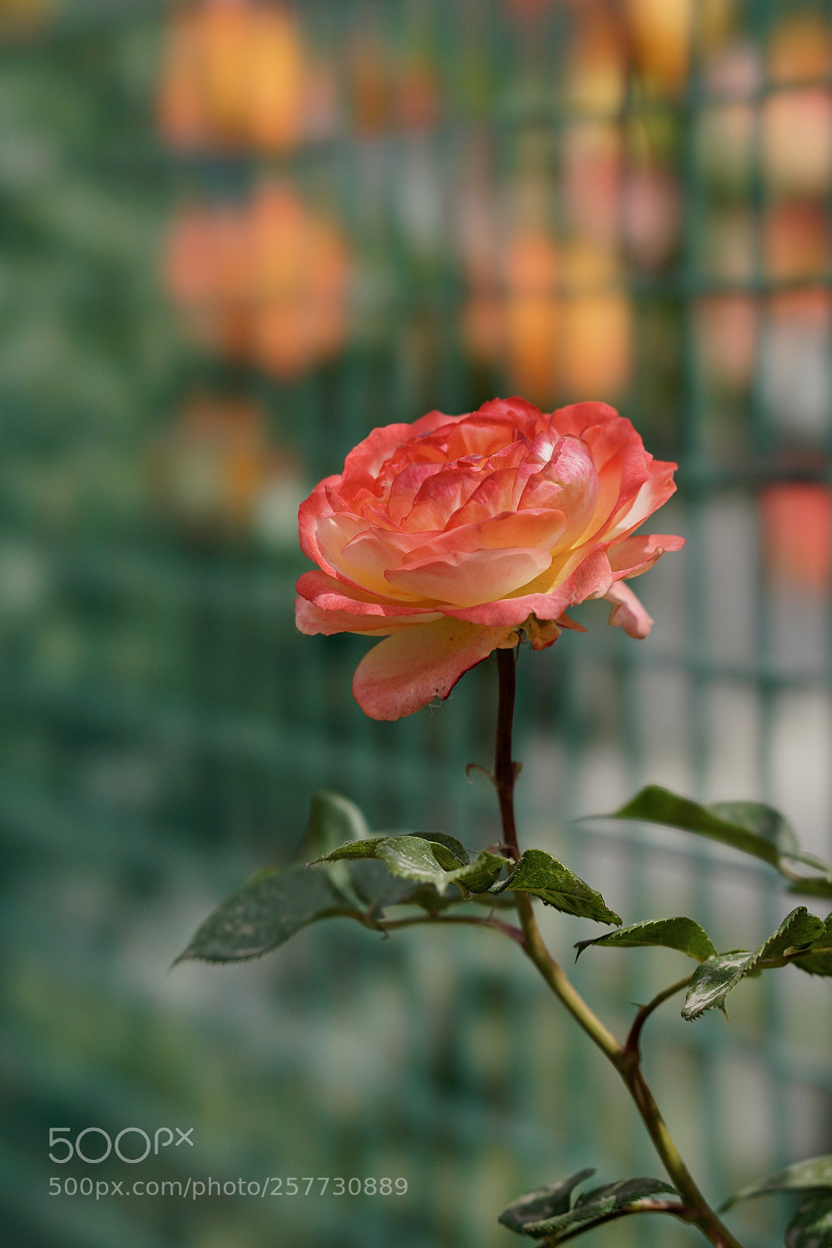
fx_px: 3466
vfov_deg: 20.4
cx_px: 416
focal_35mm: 100
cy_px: 624
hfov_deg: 13.7
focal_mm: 100
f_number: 5.6
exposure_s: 1/1000
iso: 100
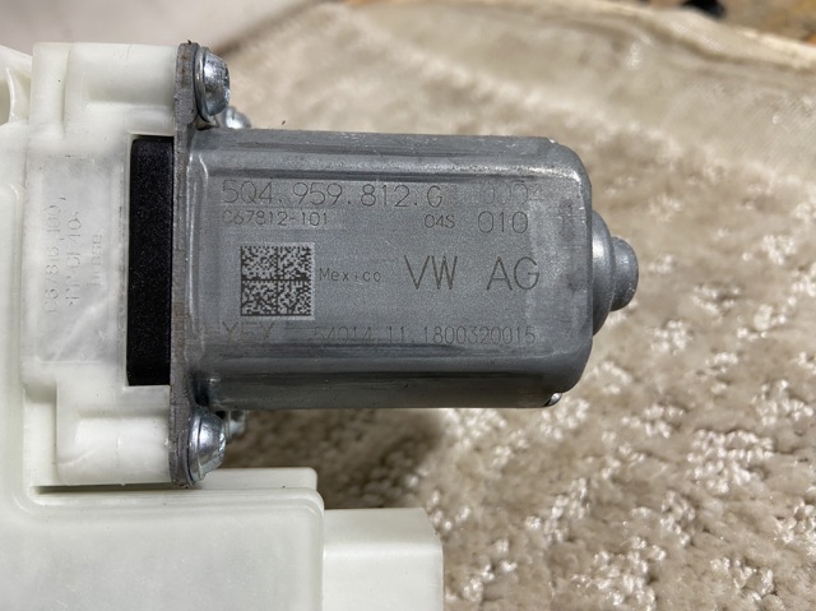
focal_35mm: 25
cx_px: 408
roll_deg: +19.7
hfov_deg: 69.4
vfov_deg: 54.8
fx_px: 589
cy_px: 306
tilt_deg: -41.4
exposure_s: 1/50
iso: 80
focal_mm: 4.25
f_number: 1.8
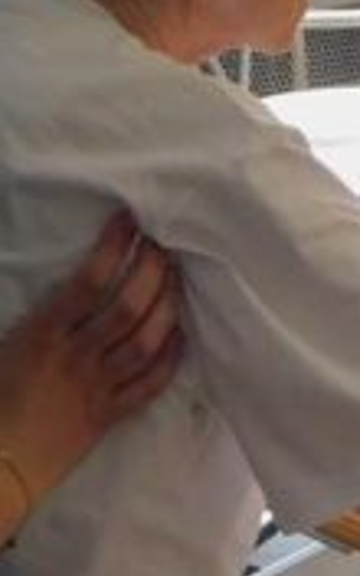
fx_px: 3705
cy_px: 173
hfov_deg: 5.6
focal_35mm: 236
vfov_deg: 8.9
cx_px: 157
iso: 320
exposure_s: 1/30
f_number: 3.8
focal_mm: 9
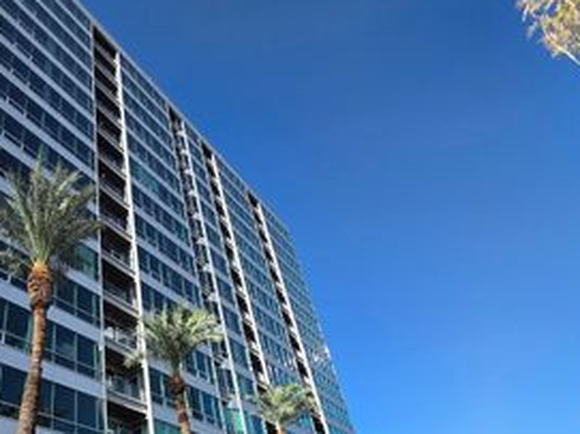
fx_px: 402
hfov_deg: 67.1
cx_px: 146
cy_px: 375
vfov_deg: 51.4
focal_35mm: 24
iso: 50
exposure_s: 1/1505
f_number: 2.2
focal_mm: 2.2
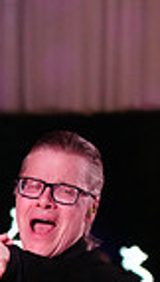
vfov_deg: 5.2
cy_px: 570
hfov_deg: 3.0
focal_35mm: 407
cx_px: -74
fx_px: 3054
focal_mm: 96
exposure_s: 1/500
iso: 4000
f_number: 4
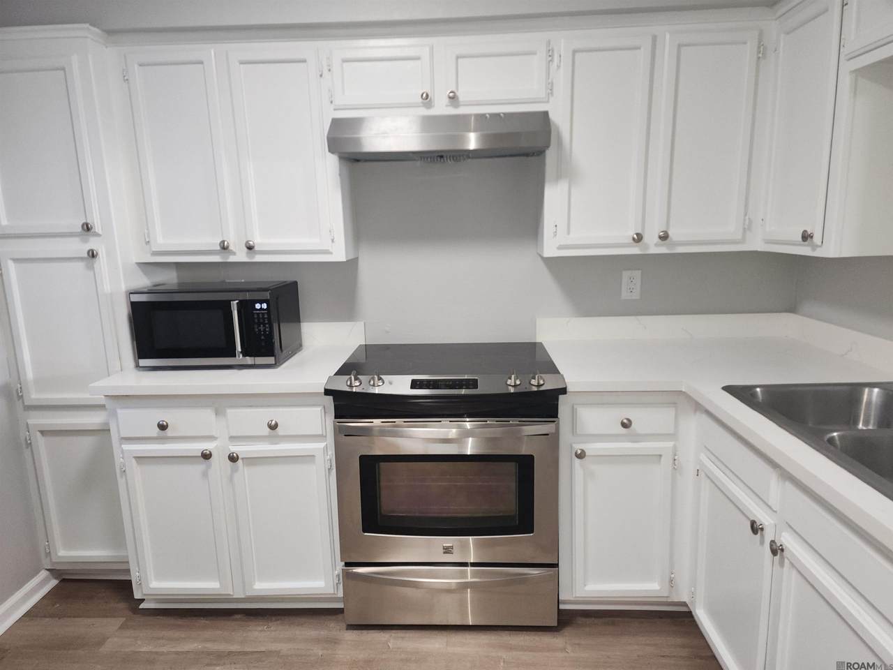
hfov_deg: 73.9
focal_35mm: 23
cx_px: 446
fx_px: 593
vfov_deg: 58.9
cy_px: 335
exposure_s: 1/60
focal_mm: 6.4
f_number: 1.8
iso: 125
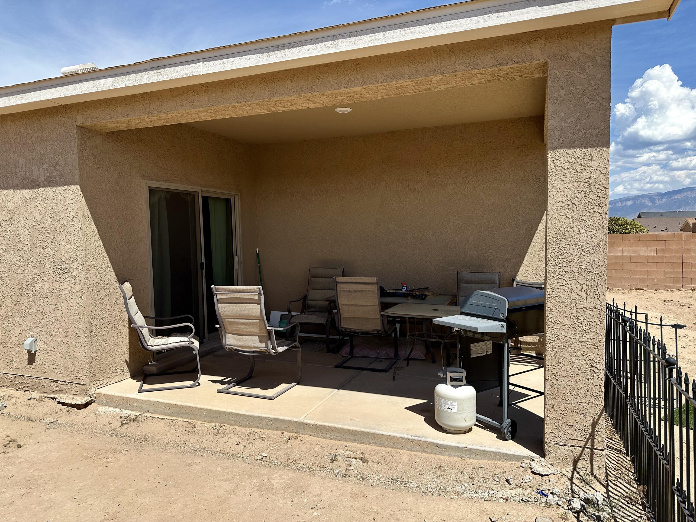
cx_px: 348
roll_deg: +0.6
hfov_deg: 71.6
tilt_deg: -3.5
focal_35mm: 24
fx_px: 483
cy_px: 261
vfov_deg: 56.8
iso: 80
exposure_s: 1/4184
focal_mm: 6.86
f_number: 1.78
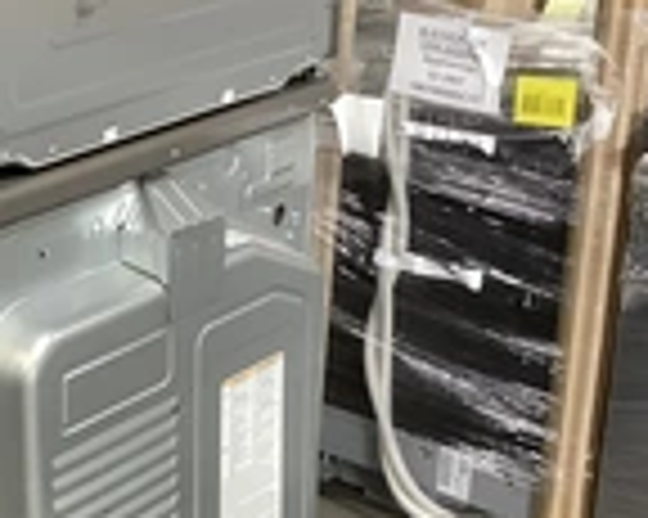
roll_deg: +2.5
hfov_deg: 21.1
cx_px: -144
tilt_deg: -20.3
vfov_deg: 18.2
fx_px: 1610
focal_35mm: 84
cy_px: 378
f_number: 2.4
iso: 400
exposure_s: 1/40
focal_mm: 3.3
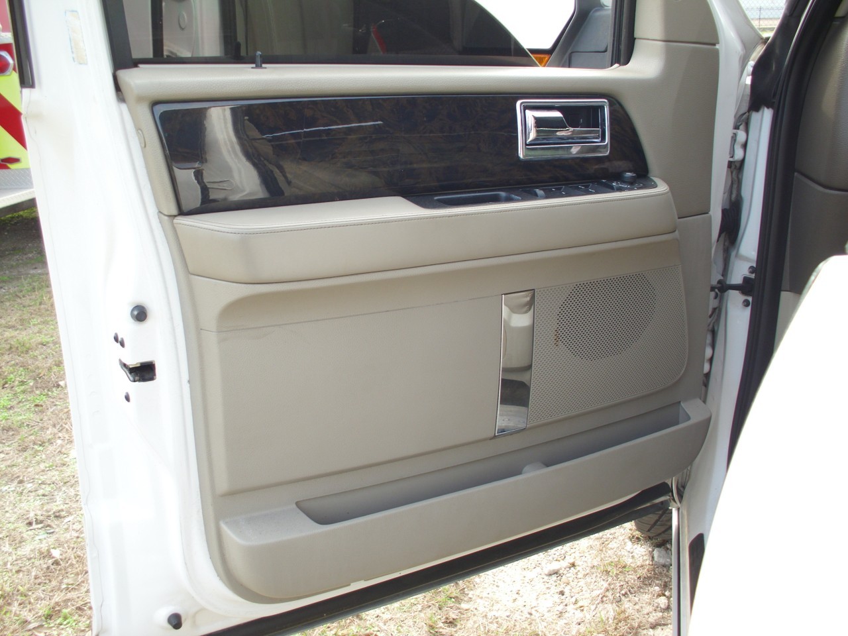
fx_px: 931
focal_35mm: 38
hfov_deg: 49.0
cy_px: 318
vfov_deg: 37.7
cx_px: 424
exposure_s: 1/122
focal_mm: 6.3
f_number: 2.9
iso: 50
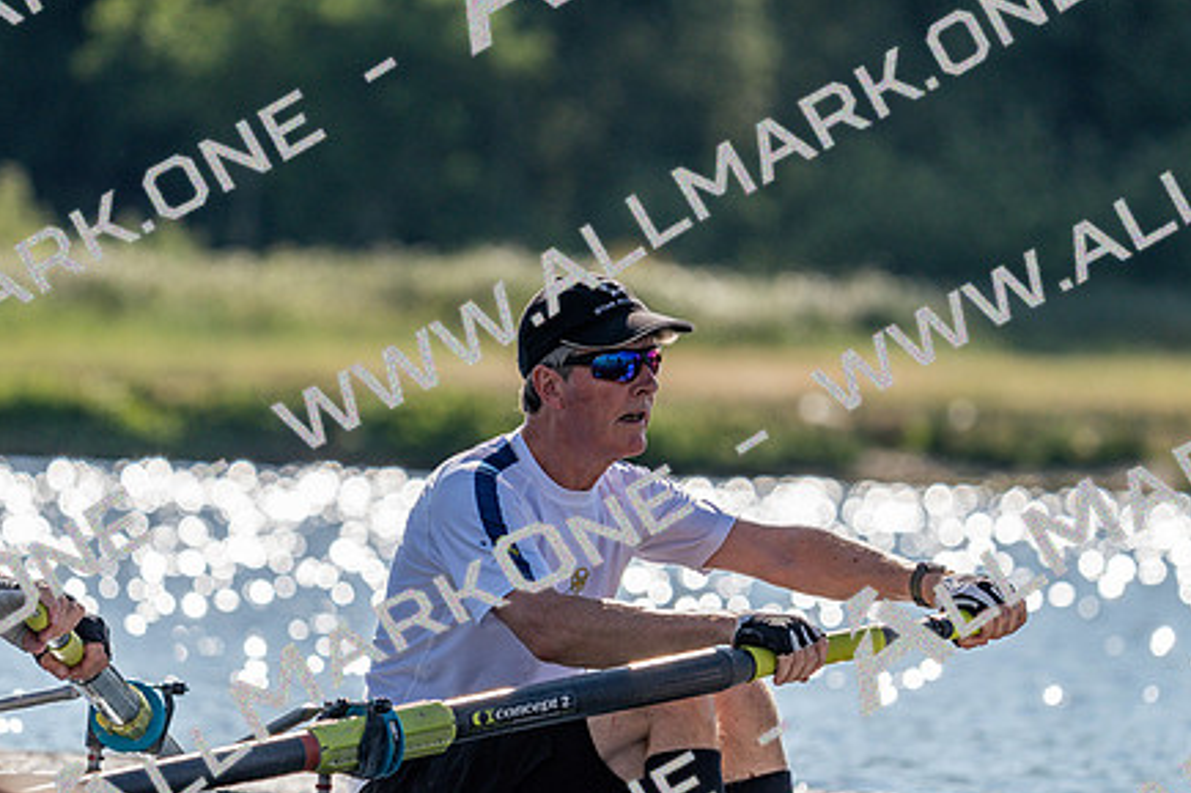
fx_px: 15873
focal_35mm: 480
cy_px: 457
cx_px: 612
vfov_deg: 2.9
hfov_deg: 4.3
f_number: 6.3
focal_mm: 359
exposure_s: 1/1600
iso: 125
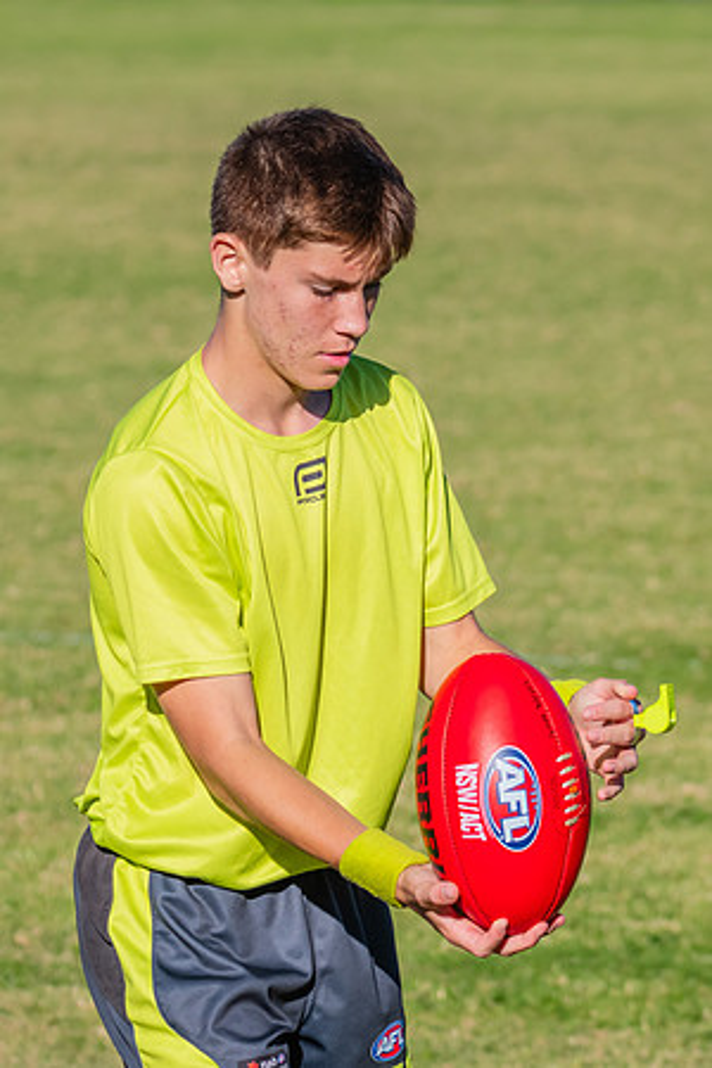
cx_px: 392
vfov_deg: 5.3
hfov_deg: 3.5
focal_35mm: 391
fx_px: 11595
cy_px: 495
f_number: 10
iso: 800
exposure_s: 1/1600
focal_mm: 240
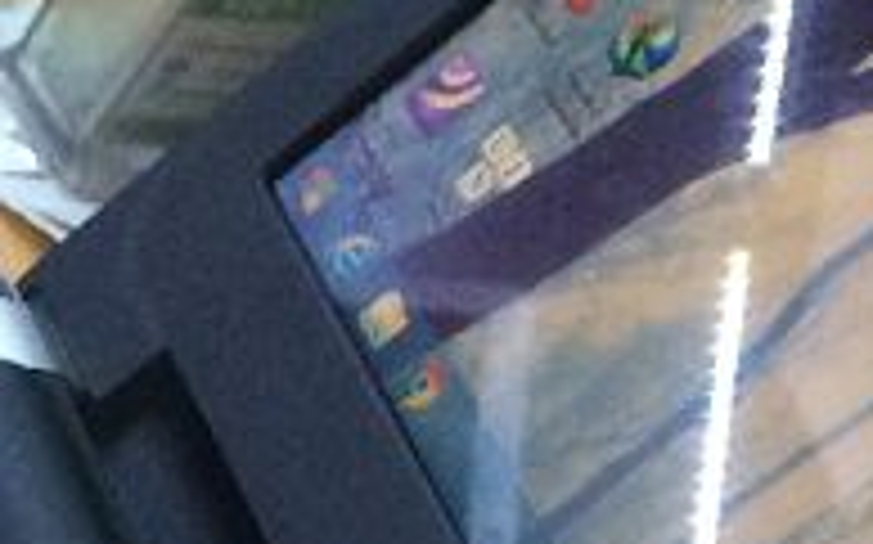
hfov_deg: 12.9
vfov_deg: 7.6
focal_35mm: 162
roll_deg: -25.5
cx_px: 140
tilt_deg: -42.4
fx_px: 3852
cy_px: 1259
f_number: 2.2
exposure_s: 1/33
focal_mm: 4.15
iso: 200
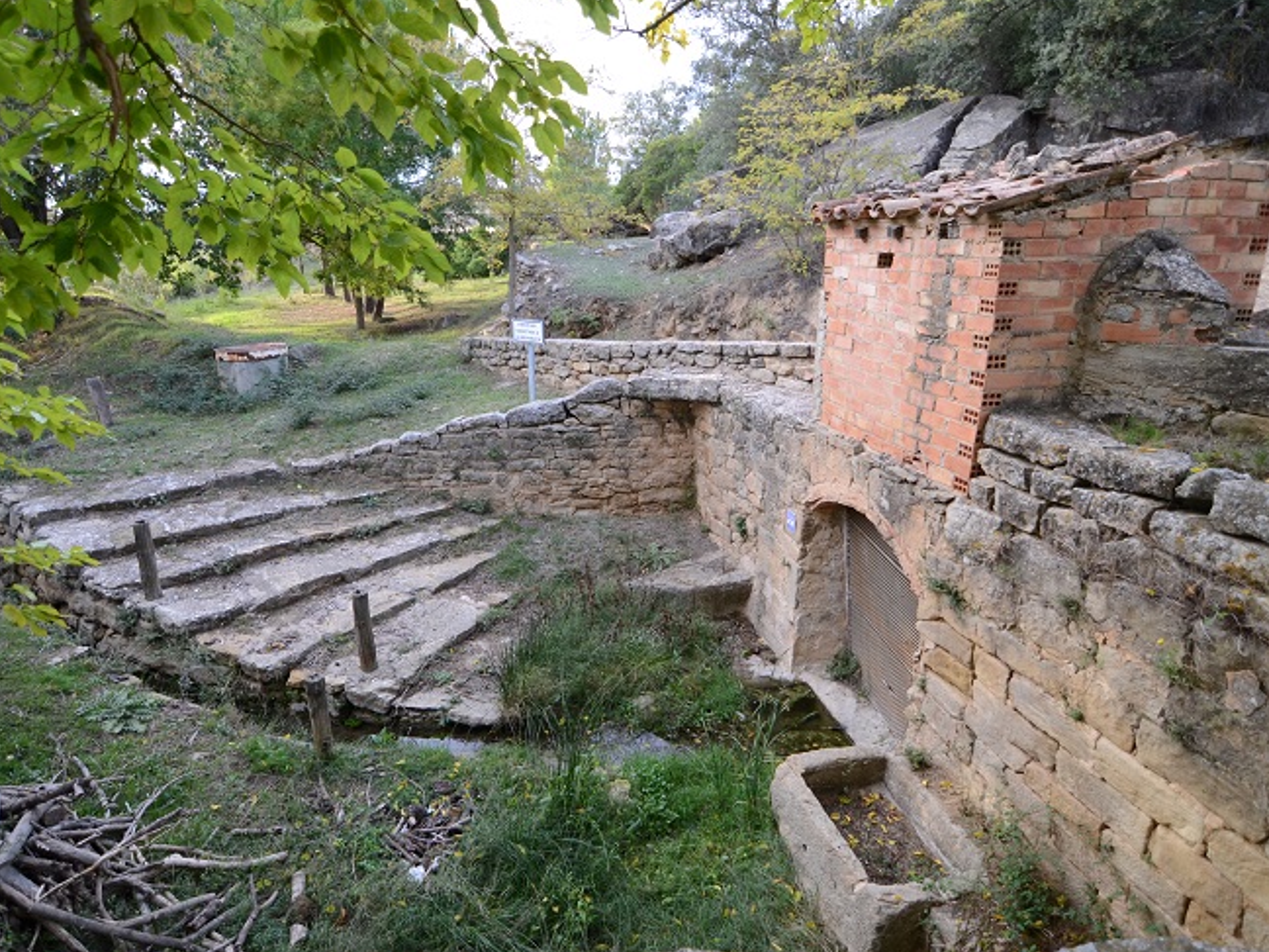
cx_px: 607
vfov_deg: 67.0
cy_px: 469
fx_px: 718
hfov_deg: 82.9
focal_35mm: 20
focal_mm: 11
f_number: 2.8
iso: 100
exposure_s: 1/80
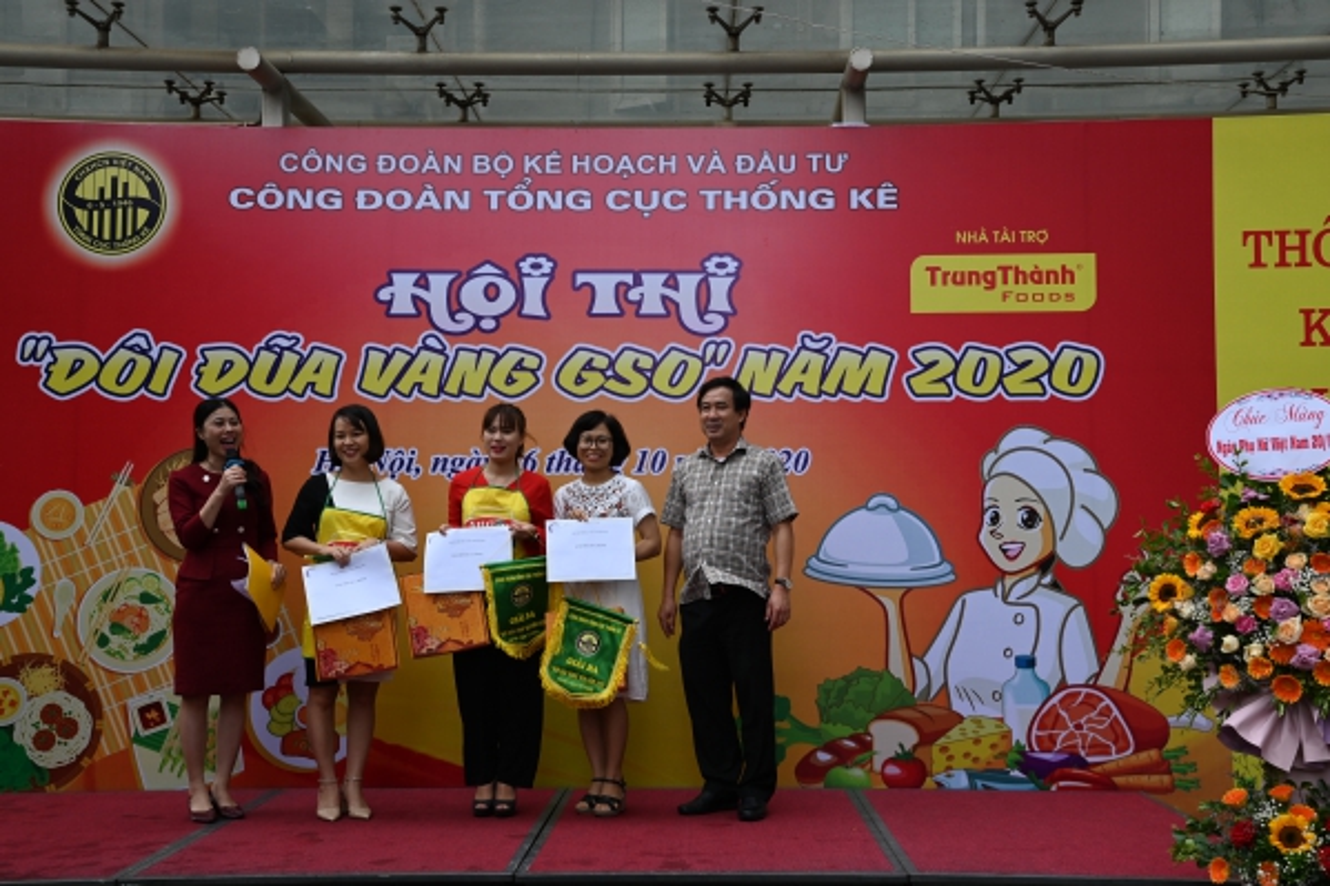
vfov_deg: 33.4
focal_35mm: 40
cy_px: 443
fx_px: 1477
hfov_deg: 48.5
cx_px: 665
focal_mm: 40
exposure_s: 1/400
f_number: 10
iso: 1000
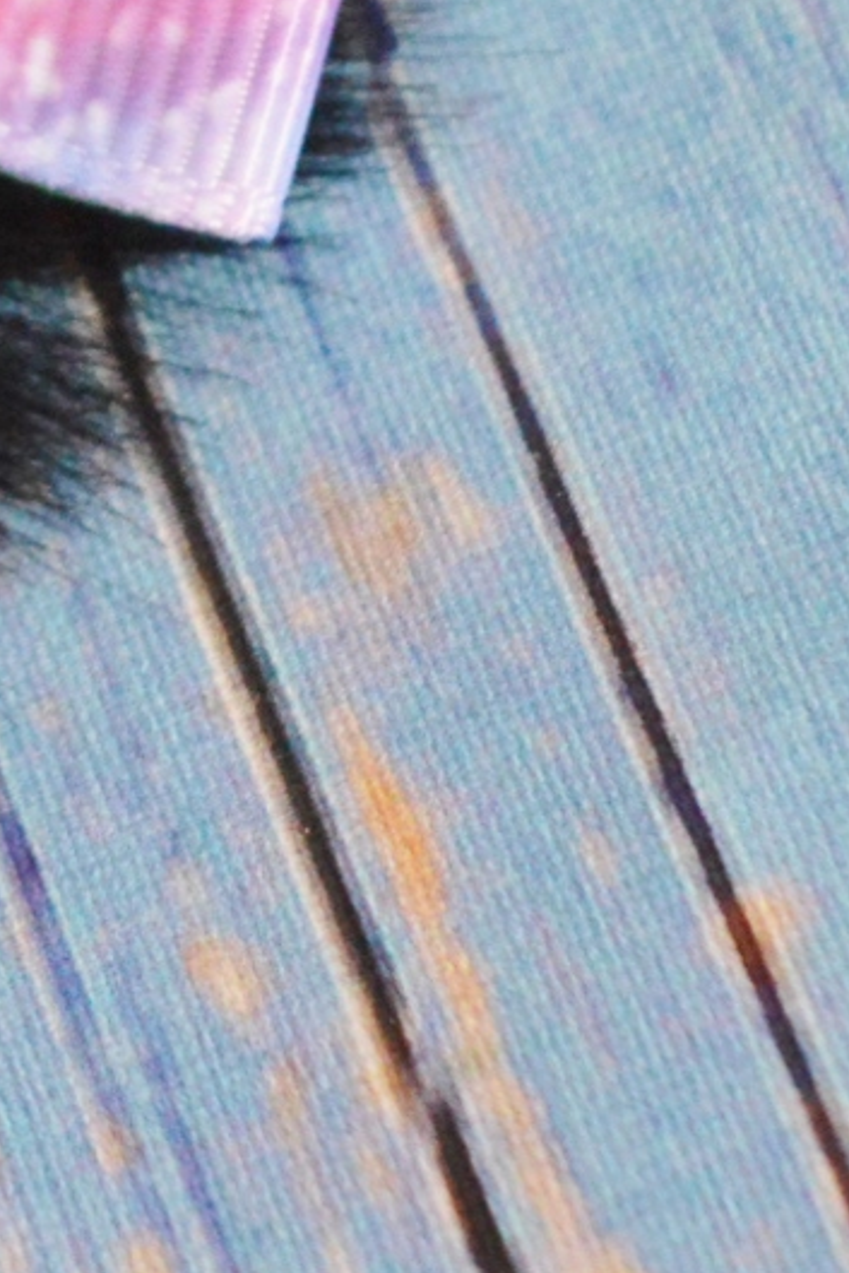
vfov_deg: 5.9
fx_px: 12234
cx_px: -529
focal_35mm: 346
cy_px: -45
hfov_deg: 4.0
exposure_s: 1/100
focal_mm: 55
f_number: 5.6
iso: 2800
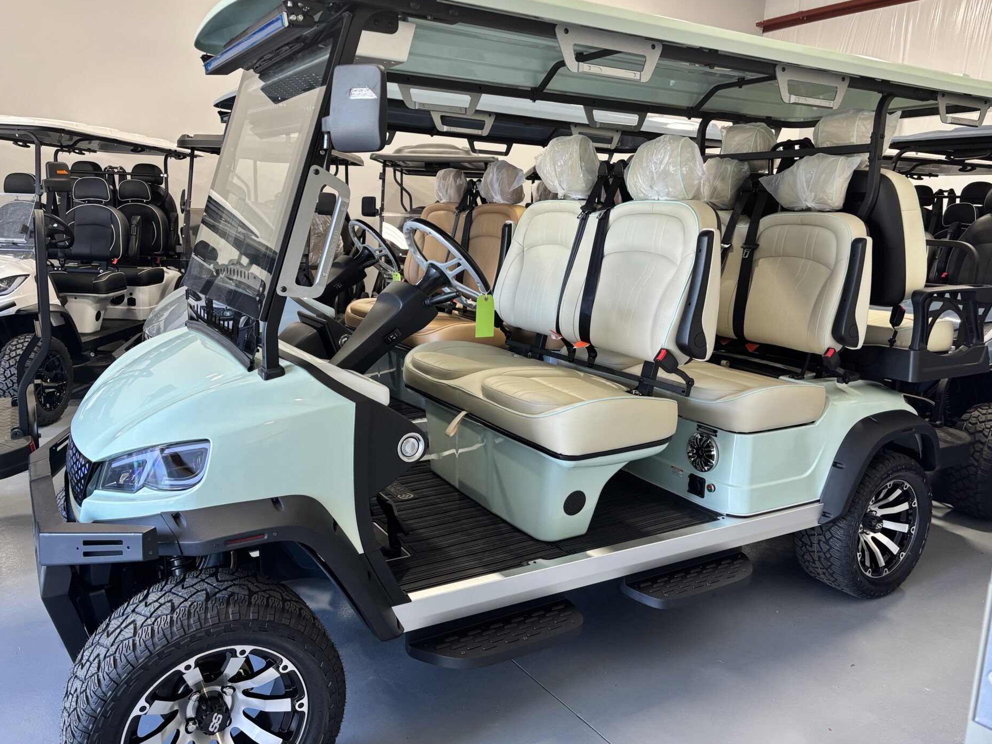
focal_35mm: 27
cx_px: 505
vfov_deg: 51.4
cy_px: 362
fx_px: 774
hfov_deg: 65.3
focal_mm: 5.96
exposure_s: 1/60
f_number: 1.6
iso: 100
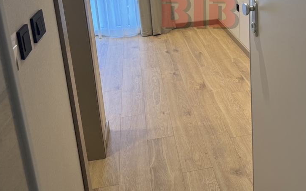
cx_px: 200
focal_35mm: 42
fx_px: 350
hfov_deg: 46.6
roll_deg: +3.5
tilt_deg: -15.3
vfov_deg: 29.0
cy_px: 12
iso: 64
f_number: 1.78
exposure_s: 1/61
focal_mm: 6.76
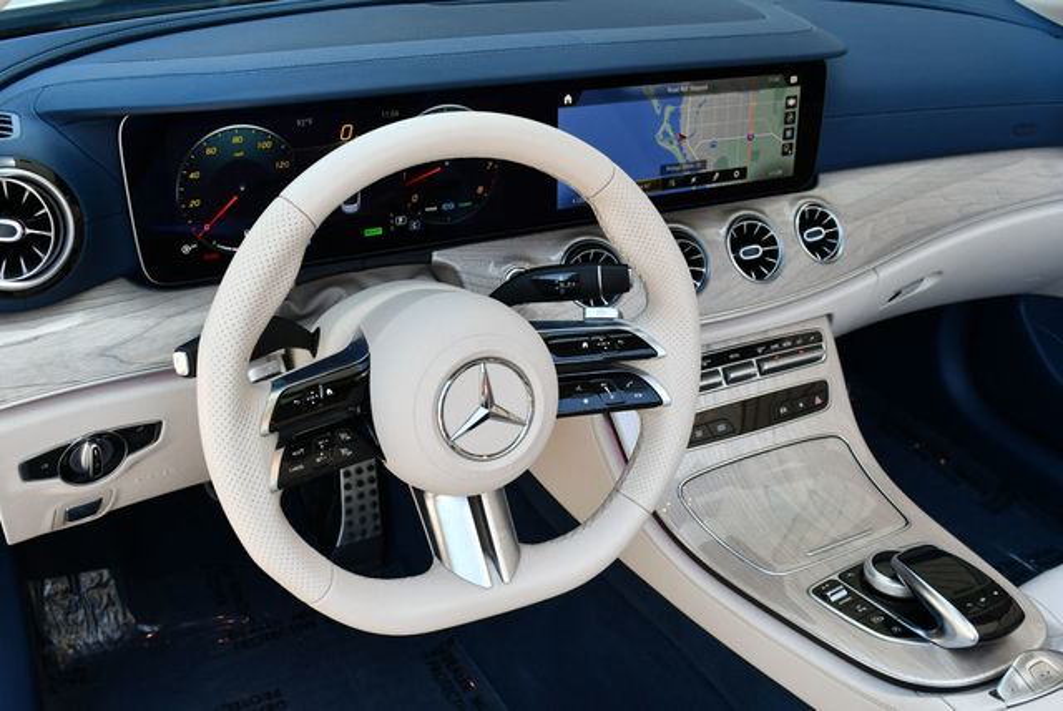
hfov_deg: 53.1
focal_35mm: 36
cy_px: 356
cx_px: 532
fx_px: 1064
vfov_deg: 36.9
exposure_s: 1/250
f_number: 5
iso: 400
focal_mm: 18
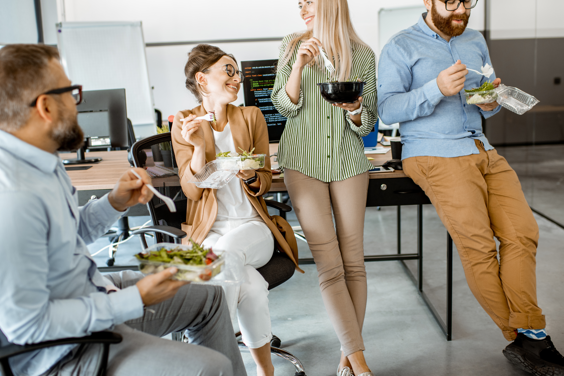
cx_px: 284
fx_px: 627
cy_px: 179
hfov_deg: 48.4
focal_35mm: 40
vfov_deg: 33.4
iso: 400
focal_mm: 35
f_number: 2.2
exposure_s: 1/200
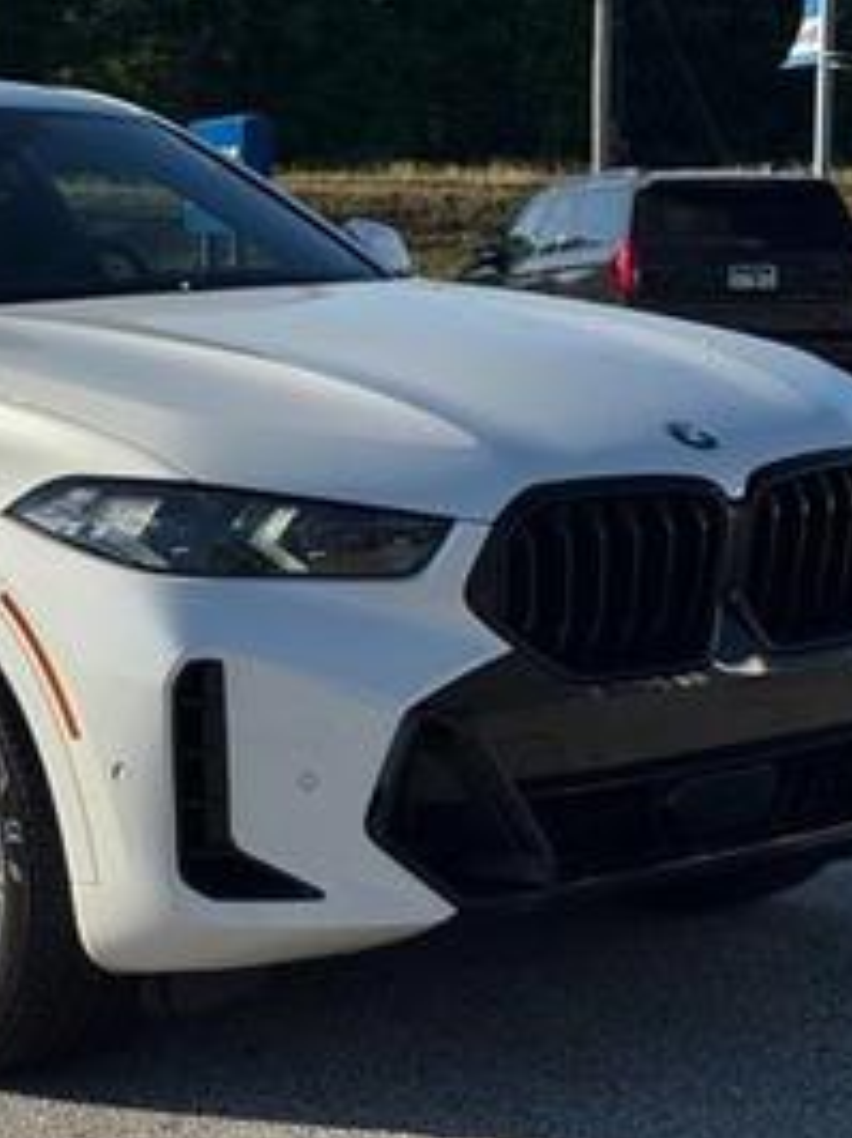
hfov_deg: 15.9
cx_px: 0
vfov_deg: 21.6
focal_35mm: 91
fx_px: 2991
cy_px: 526
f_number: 1.78
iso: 64
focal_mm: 6.76
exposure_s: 1/7092
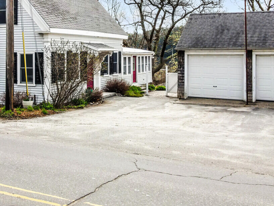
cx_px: 107
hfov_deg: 40.2
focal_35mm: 47
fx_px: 372
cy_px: 43
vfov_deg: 30.2
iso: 200
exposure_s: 1/800
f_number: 2.8
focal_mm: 4.5
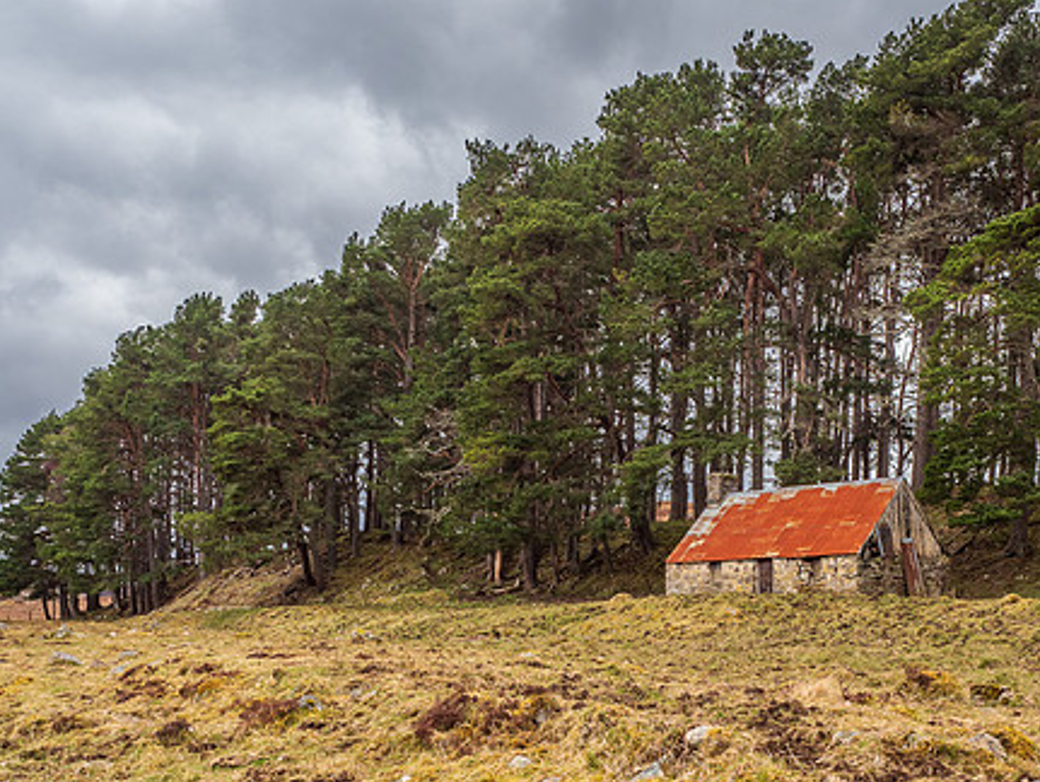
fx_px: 1443
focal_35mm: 48
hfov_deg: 38.9
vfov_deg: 30.0
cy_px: 557
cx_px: 742
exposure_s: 1/40
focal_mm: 16
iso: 200
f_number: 7.1
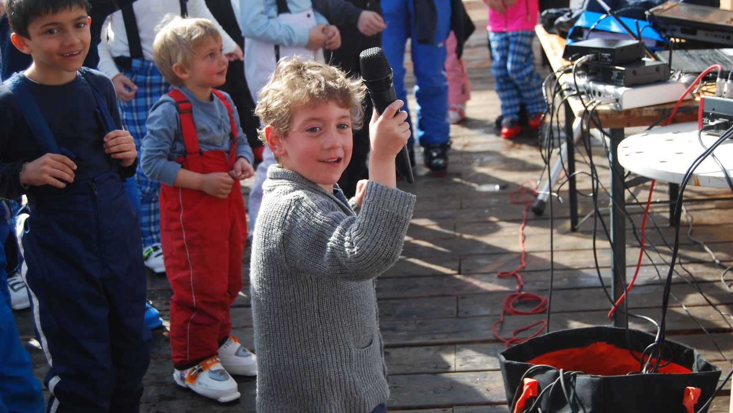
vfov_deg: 20.1
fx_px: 1166
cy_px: 195
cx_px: 367
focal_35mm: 60
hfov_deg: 34.9
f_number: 4.8
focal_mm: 38
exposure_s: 1/500
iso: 280
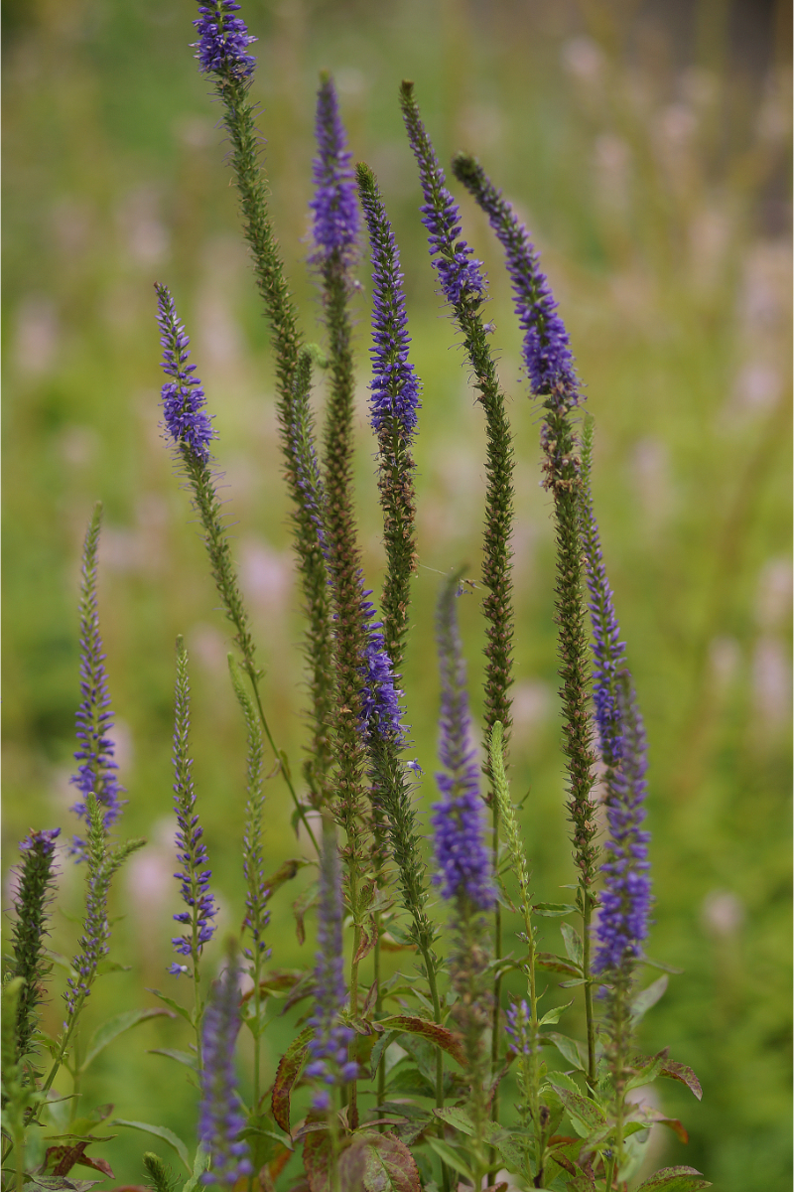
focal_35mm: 150
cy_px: 596
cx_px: 397
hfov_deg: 9.1
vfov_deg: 13.7
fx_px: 4962
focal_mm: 100
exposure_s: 1/160
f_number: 2.8
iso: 100
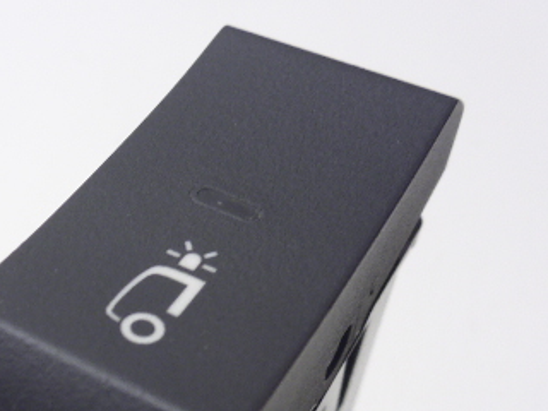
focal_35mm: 56
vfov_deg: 25.4
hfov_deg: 33.5
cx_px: 118
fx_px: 887
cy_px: 356
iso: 125
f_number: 3.3
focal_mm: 4.9
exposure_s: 1/60
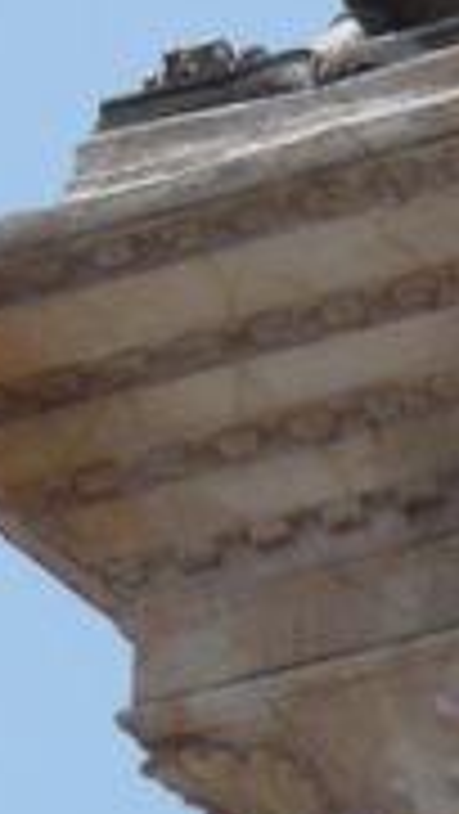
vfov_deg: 4.2
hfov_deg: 2.4
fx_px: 10976
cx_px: 706
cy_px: 90
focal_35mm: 508
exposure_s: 1/160
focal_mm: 19.4
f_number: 10
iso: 100
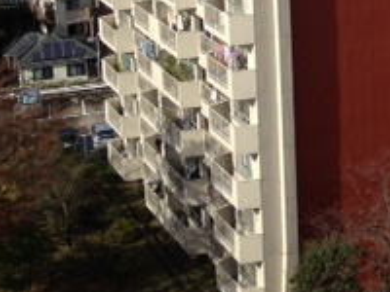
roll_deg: -2.1
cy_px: -84
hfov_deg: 16.0
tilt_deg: -8.3
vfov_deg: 12.8
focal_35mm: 112
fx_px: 1262
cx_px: 593
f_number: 2.4
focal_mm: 4.28
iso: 50
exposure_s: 1/2045
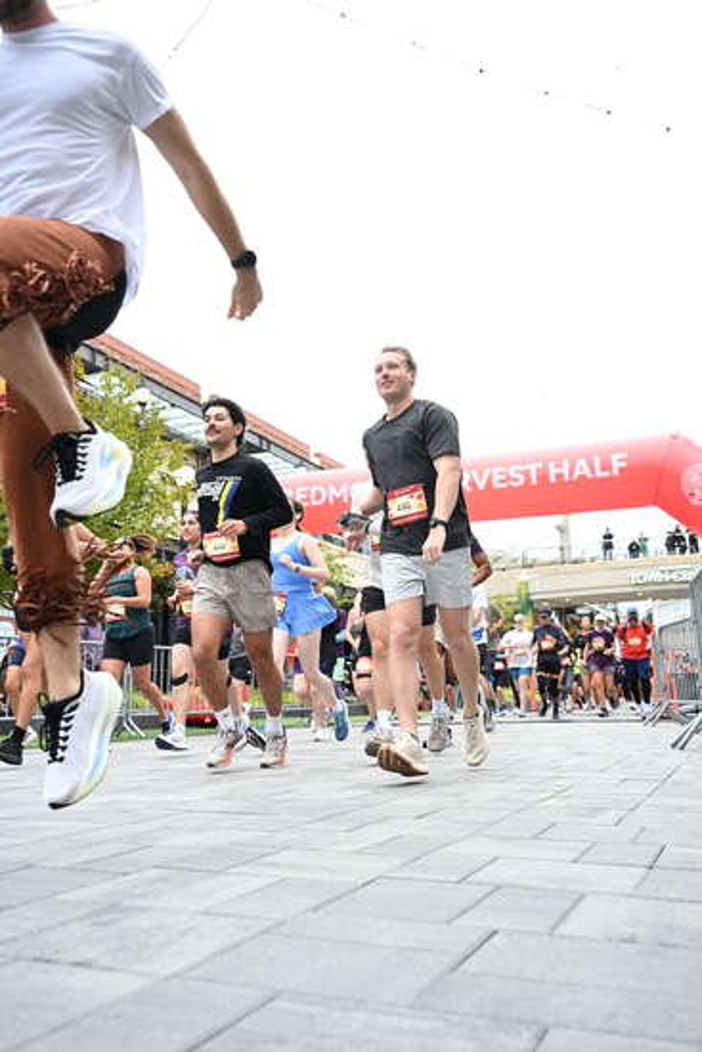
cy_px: 526
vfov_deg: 60.3
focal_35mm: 31
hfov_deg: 42.3
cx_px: 351
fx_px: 906
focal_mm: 31
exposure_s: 1/640
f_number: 4
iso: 2000
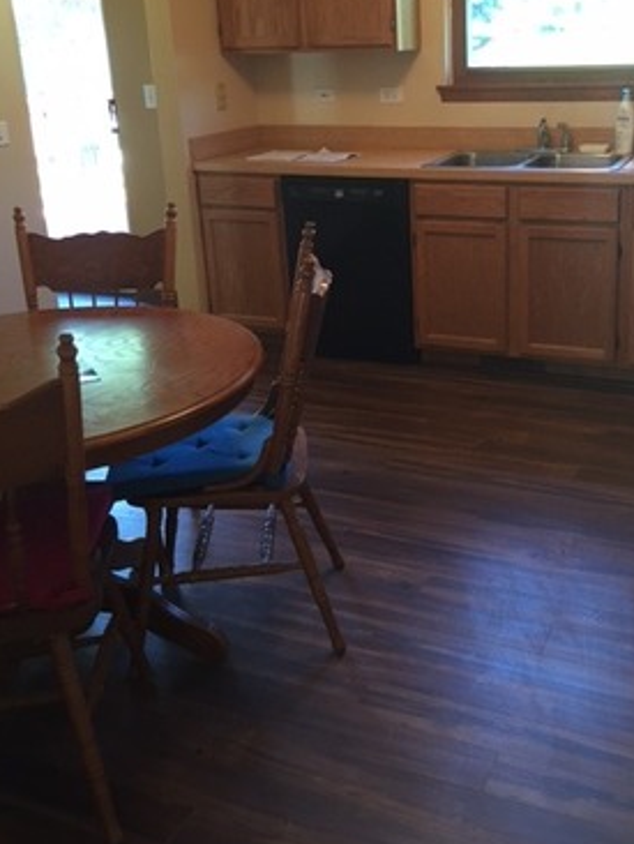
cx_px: 408
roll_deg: +2.1
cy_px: 316
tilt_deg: -17.3
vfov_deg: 48.5
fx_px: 927
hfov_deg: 37.5
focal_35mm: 38
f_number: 2.2
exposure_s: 1/30
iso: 100
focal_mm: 4.15
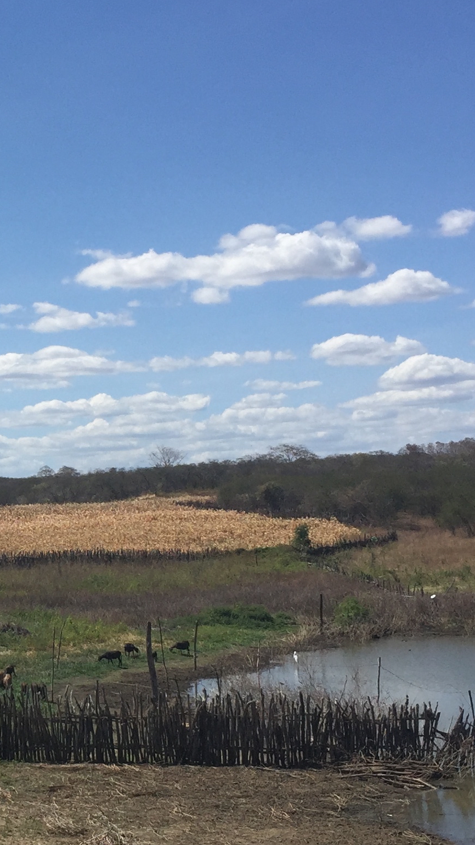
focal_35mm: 67
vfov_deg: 31.4
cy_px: 482
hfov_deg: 17.3
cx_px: -81
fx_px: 1500
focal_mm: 4.15
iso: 32
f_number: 2.2
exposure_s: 1/3300
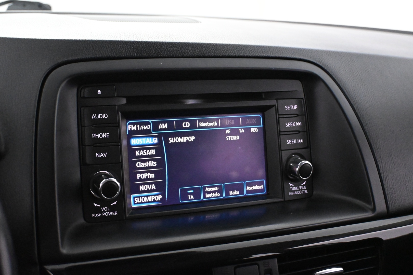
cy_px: 138
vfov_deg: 24.4
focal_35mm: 56
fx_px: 637
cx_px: 206
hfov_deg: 35.9
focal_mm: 37
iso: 8000
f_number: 5.3
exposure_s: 1/60
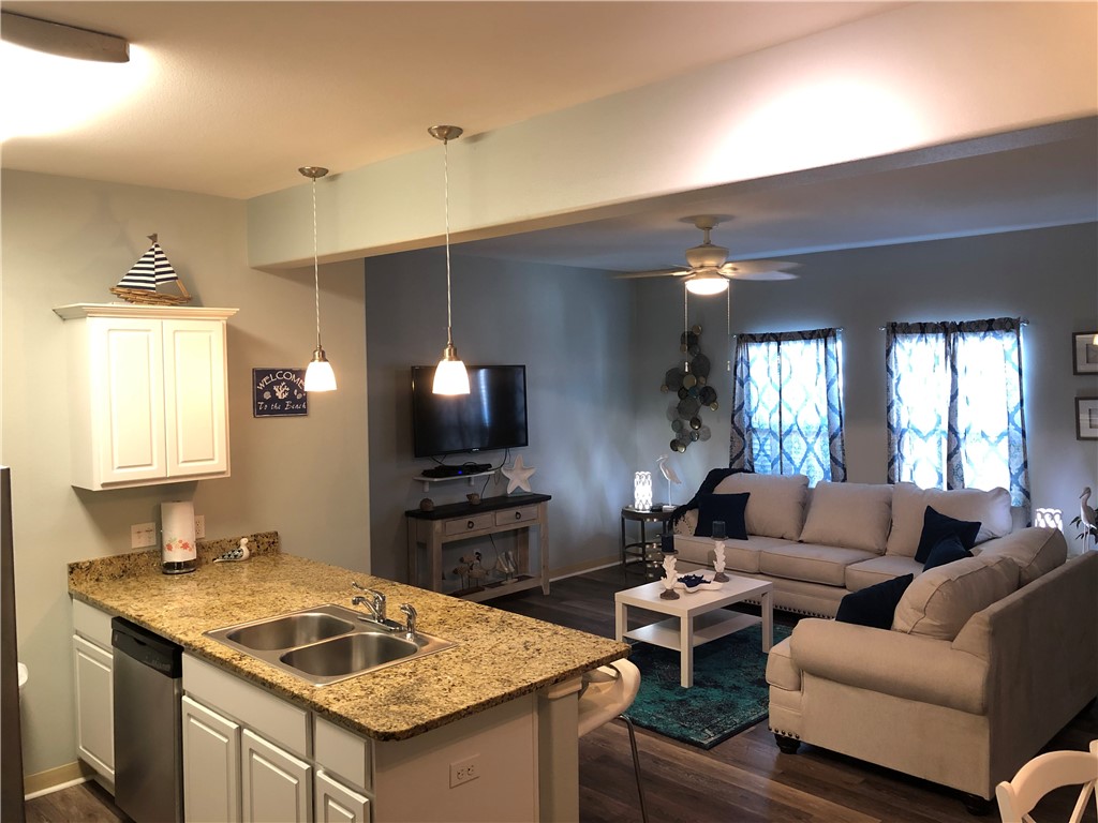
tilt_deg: -2.8
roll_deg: +1.7
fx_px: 888
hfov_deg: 63.4
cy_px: 412
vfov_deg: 49.7
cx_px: 549
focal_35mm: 28
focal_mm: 3.99
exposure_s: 1/15
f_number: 1.8
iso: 64
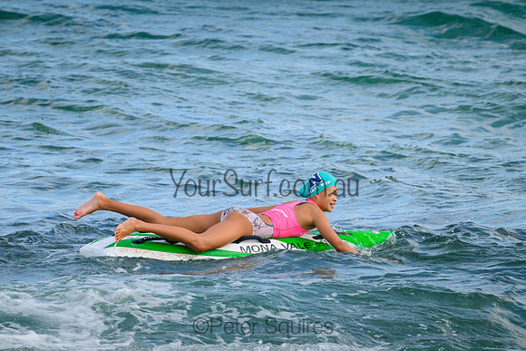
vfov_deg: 1.7
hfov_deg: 2.6
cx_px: 263
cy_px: 176
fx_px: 11691
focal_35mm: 800
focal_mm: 800
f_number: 11
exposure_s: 1/2000
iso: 2500
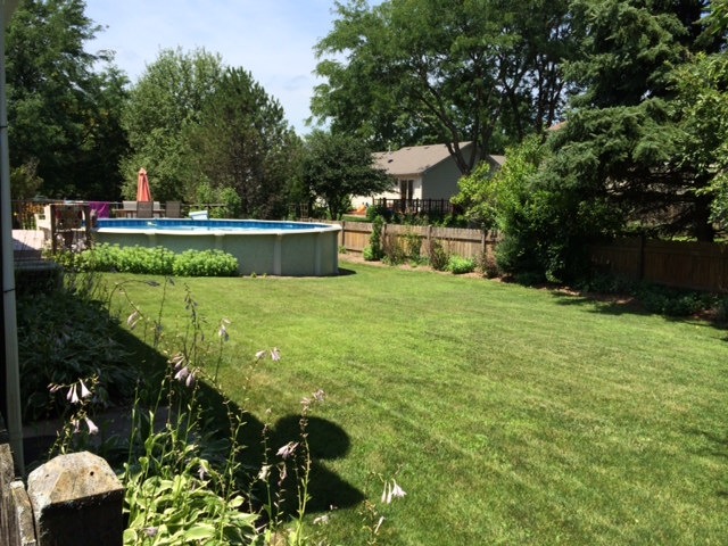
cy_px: 273
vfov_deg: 46.8
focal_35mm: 30
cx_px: 364
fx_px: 631
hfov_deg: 60.0
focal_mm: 4.12
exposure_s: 1/1414
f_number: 2.2
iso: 40
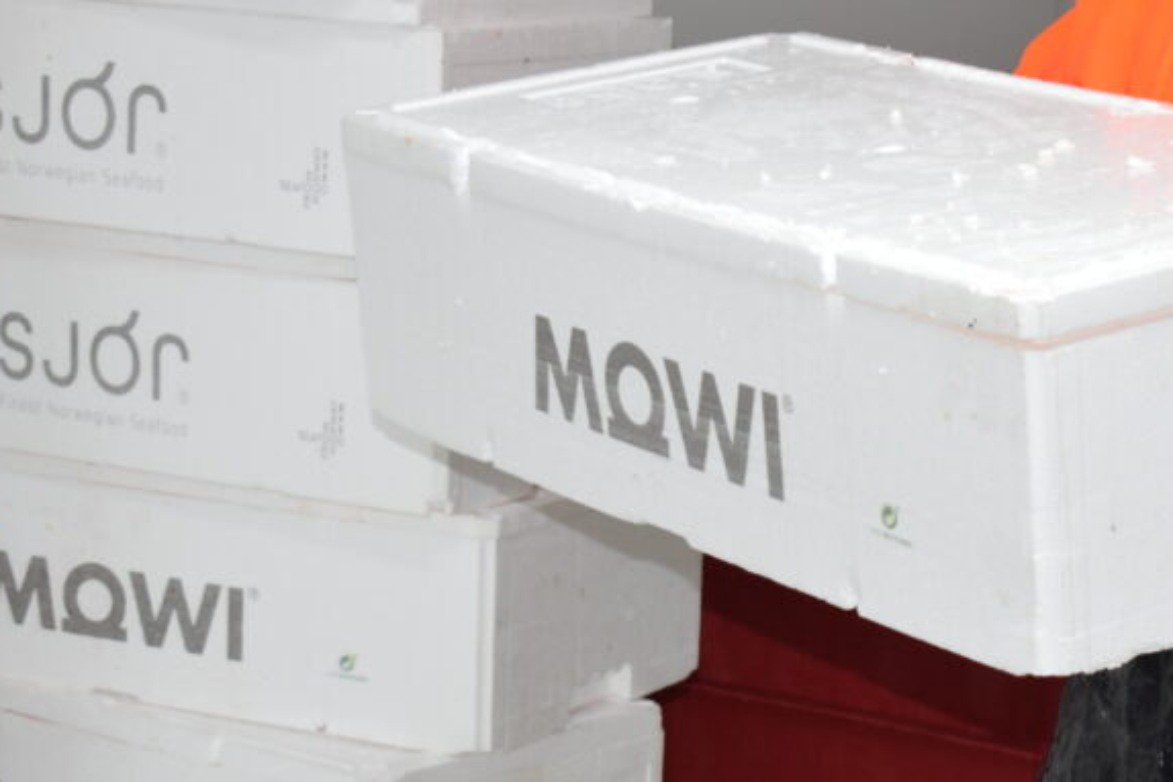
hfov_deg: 18.9
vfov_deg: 12.8
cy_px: 534
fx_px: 3487
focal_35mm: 107
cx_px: 928
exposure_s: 1/100
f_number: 5
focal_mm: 40
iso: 800
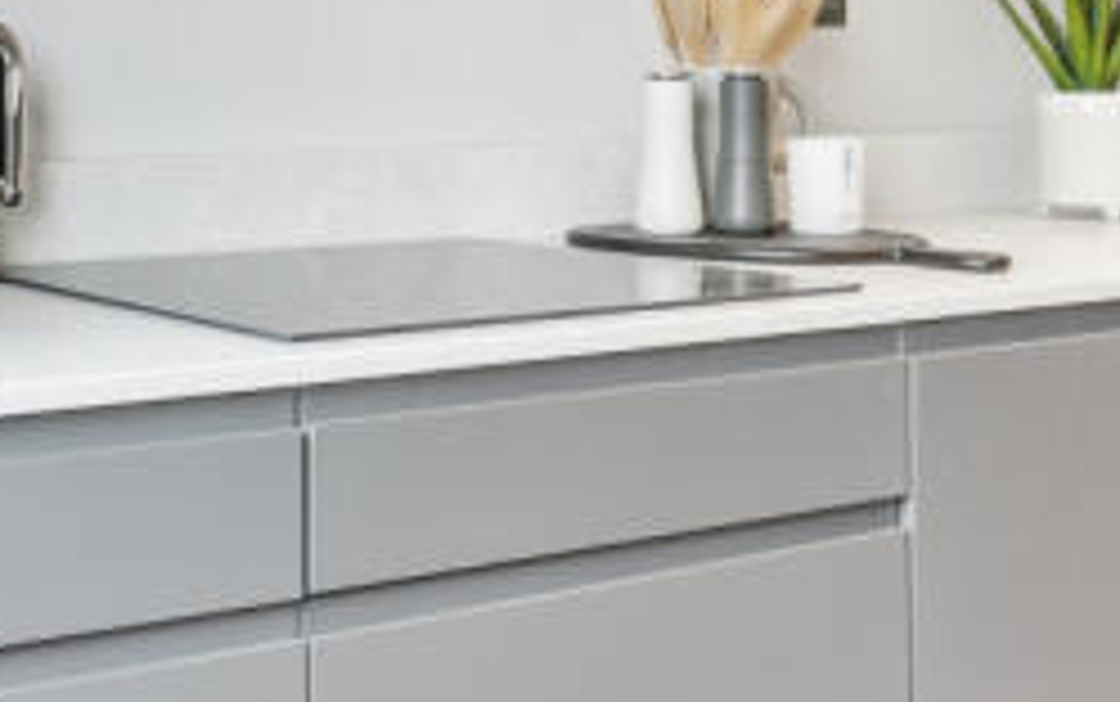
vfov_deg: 19.0
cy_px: 34
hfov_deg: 29.7
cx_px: 184
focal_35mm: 67
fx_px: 2046
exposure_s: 1/8
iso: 400
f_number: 11
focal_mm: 16
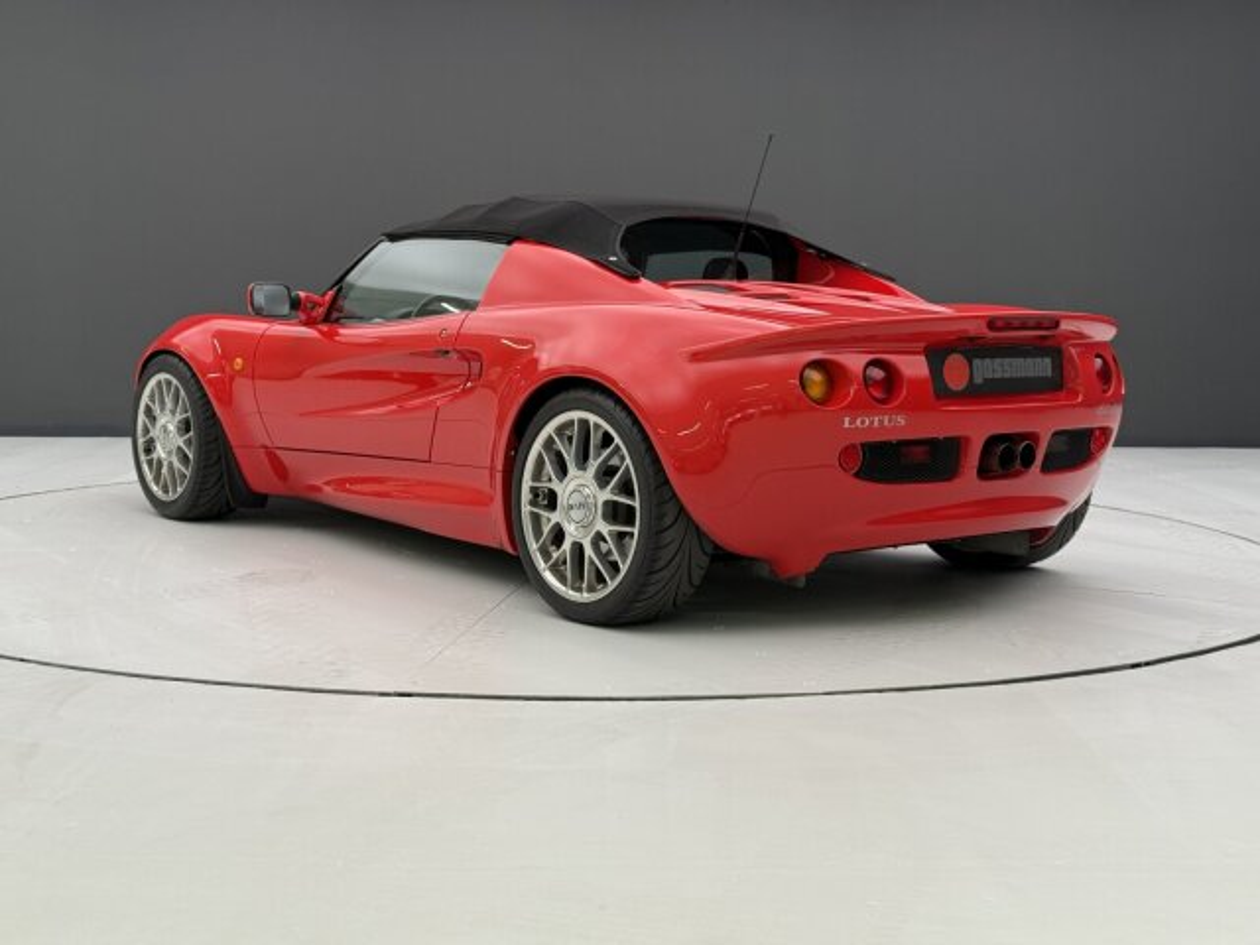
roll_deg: -1.4
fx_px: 1747
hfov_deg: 39.7
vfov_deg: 30.3
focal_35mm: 48
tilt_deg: -5.6
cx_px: 630
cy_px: 472
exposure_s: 1/100
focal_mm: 6.76
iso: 100
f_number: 1.78
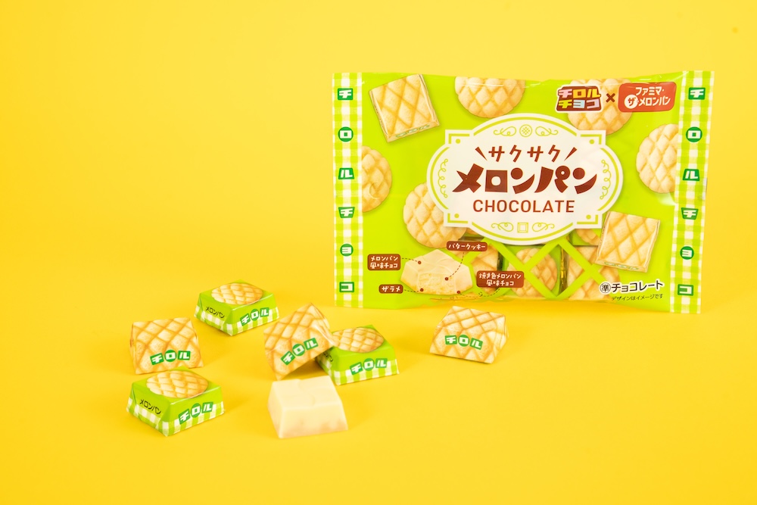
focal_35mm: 70
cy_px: 252
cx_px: 378
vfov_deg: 19.5
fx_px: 1472
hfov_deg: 28.8
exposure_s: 1/160
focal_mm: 70
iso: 1600
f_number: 10
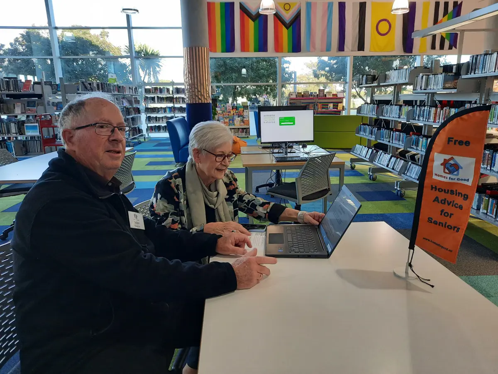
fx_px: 360
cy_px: 187
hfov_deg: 69.4
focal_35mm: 25
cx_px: 249
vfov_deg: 54.9
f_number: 2
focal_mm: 4.6
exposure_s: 1/50
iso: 320
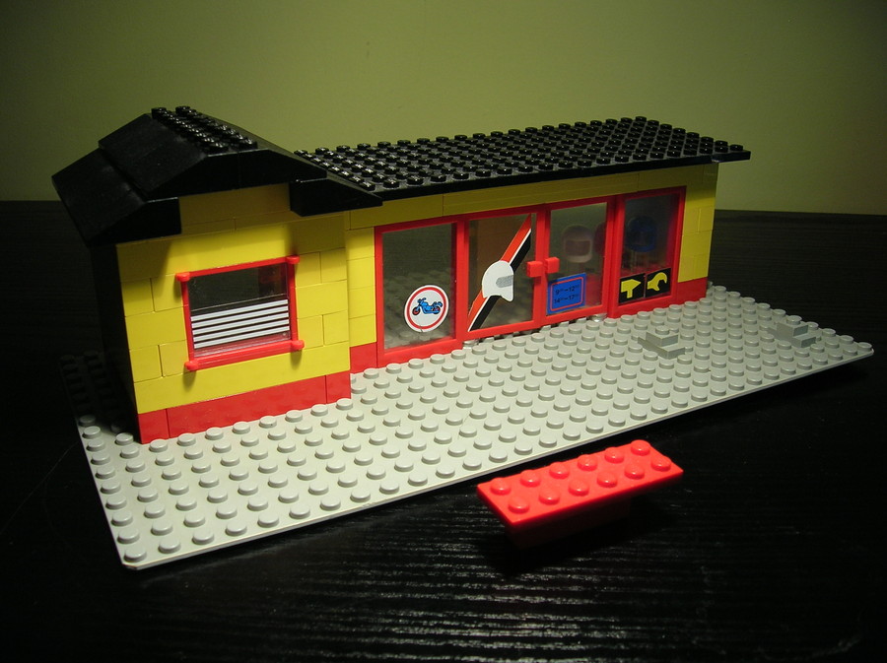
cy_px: 332
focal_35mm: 34
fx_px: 870
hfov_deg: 54.0
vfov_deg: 41.7
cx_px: 444
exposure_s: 1/26.6
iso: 50
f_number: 2.9
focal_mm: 5.7
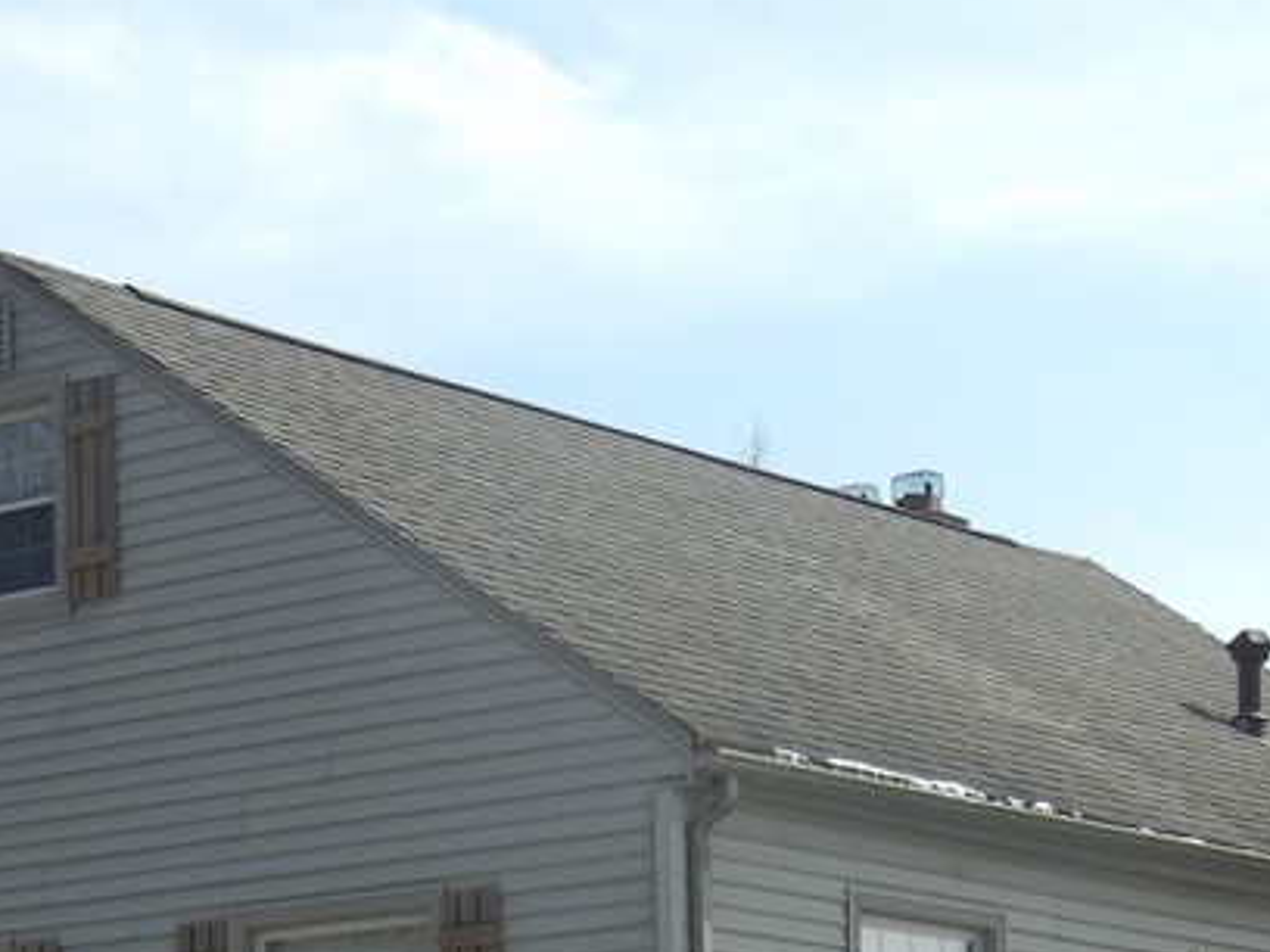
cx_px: 588
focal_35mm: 113
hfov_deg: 17.4
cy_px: 1170
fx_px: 4146
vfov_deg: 12.8
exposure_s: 1/332
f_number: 7.6
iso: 160
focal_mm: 8.1
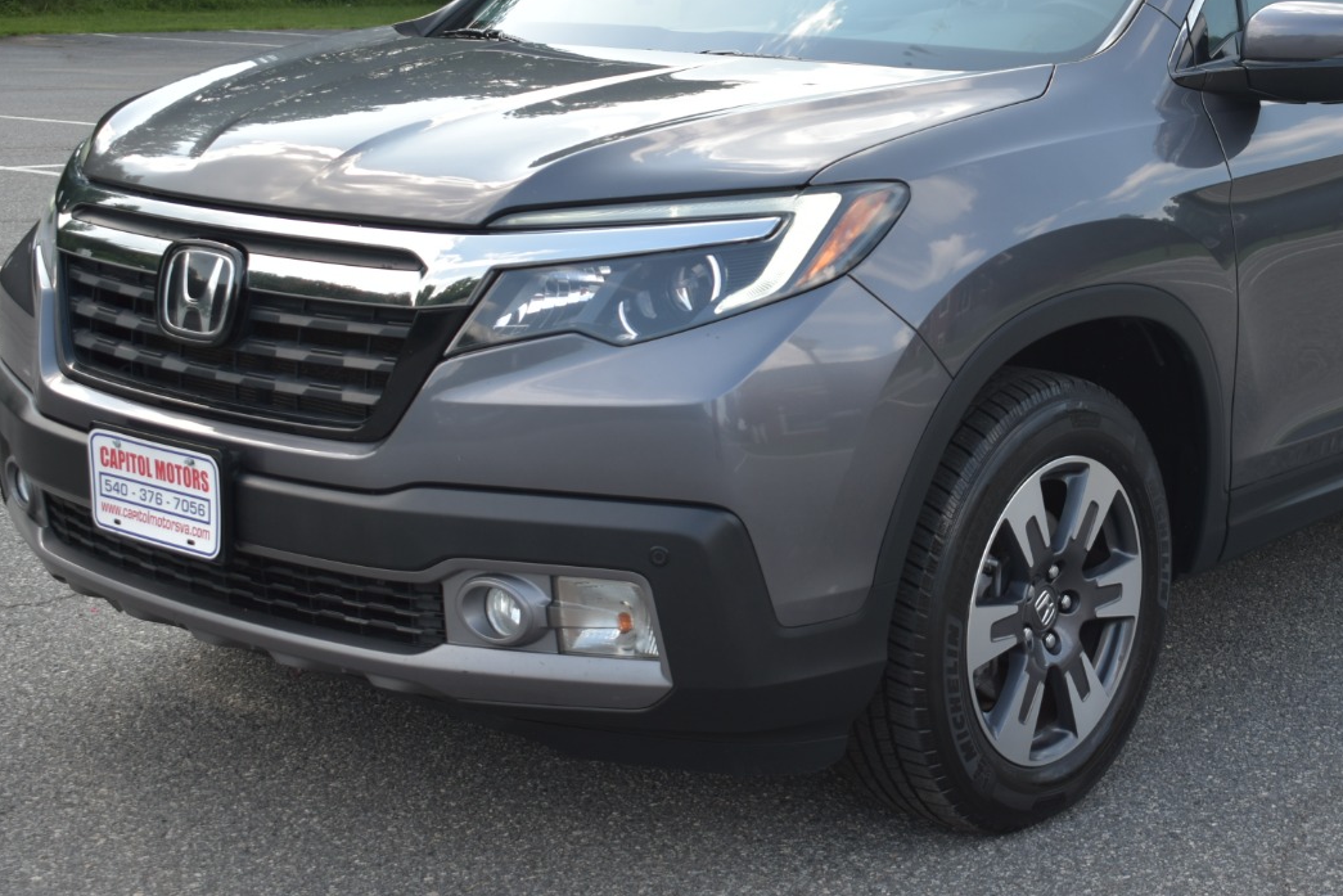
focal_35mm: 63
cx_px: 950
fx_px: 2342
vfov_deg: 21.6
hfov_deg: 31.6
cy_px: 315
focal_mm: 27
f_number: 4
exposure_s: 1/200
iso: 100
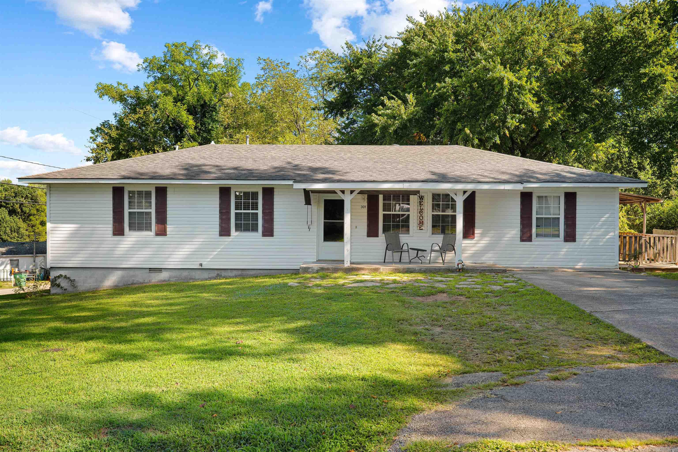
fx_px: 565
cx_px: 339
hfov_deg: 61.9
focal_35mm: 30
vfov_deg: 43.6
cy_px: 226
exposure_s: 1/250
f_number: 5.6
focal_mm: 30
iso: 100
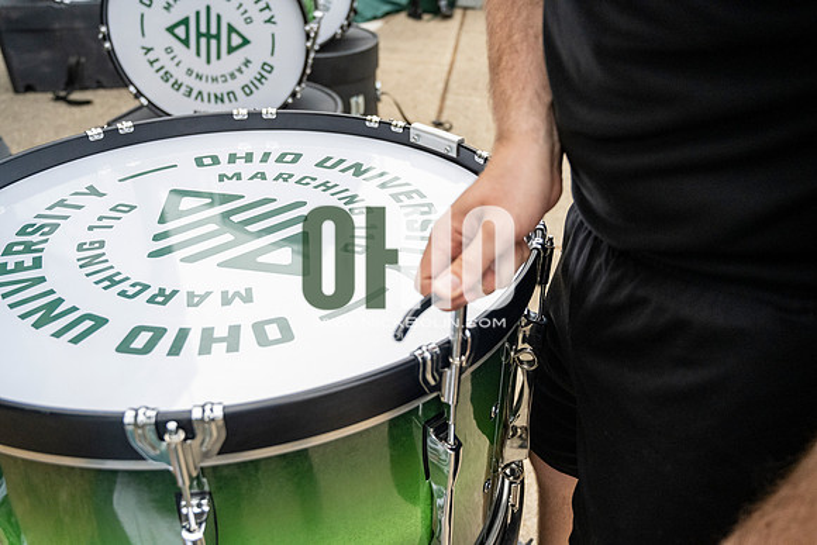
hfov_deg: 61.9
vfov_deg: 43.6
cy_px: 272
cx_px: 408
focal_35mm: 30
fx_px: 681
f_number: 4
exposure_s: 1/4000
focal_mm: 30
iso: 2000
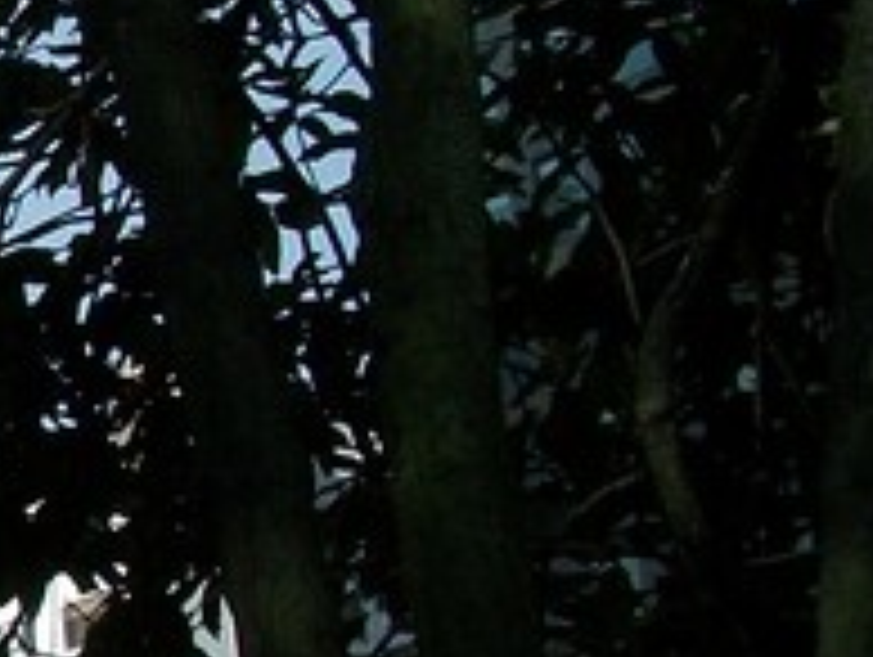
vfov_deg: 9.8
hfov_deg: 11.2
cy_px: 664
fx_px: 3813
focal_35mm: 151
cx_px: -1120
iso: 80
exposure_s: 1/320
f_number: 5.5
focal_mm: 5.7
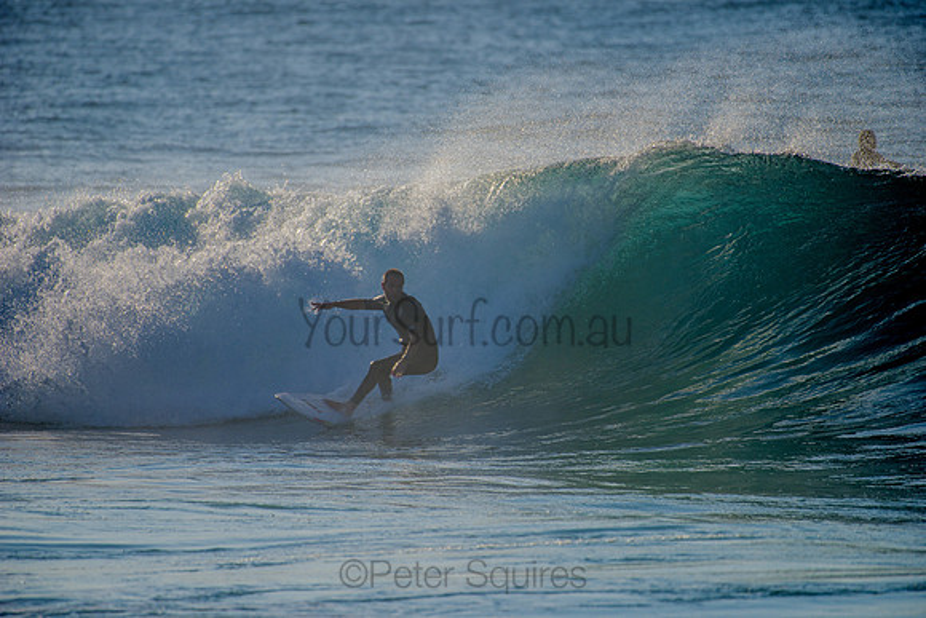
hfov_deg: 4.1
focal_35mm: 500
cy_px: 309
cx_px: 463
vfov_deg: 2.8
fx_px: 12864
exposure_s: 1/2000
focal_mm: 500
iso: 160
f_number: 5.6
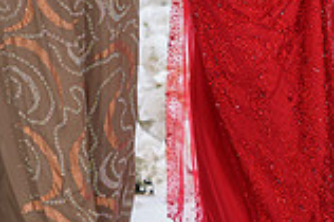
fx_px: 1705
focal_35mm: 184
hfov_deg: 11.2
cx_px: 224
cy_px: -145
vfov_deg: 7.3
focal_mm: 50
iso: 640
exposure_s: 1/200
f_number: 2
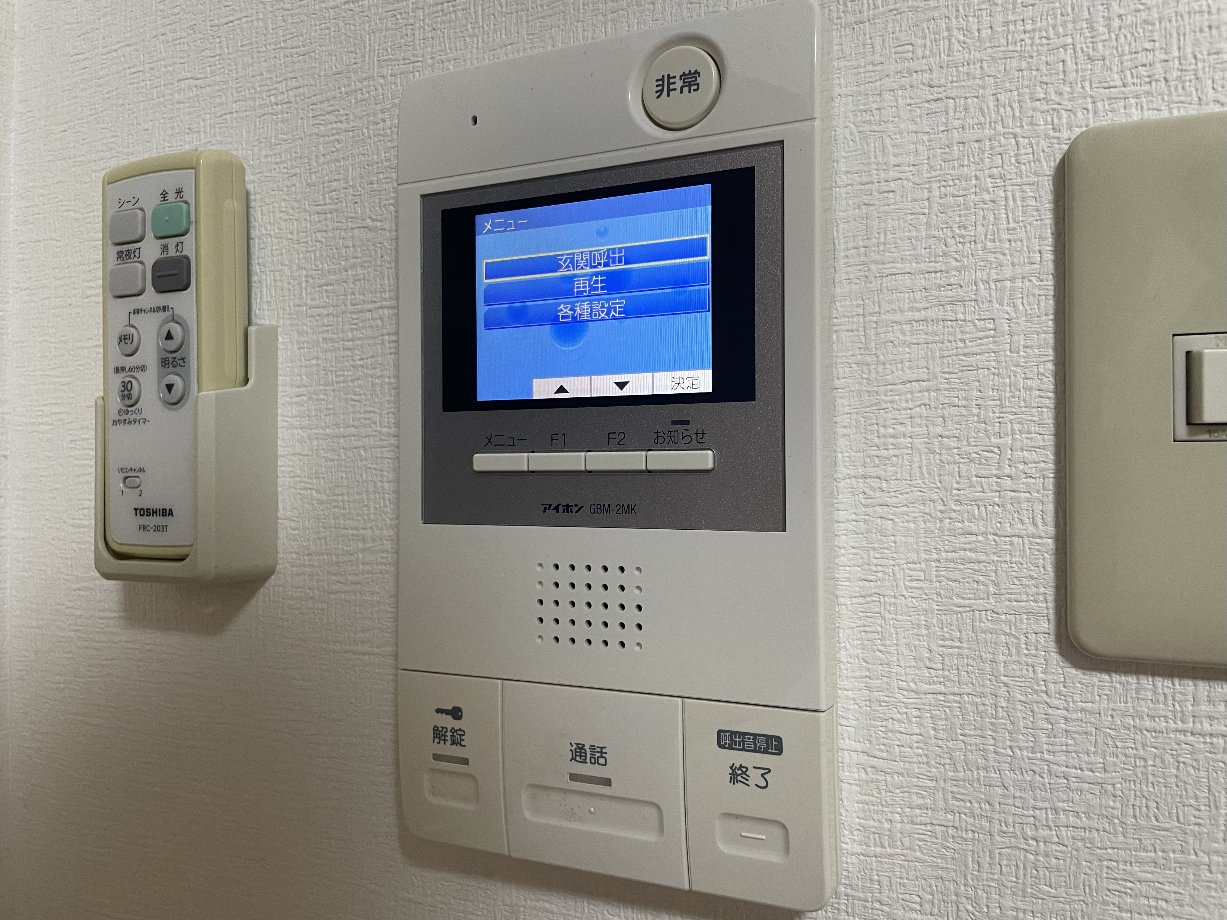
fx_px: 922
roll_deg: +0.9
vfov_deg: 53.1
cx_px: 614
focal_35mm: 26
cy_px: 460
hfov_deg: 67.3
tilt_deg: +1.6
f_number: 1.6
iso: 100
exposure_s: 1/60
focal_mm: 4.2
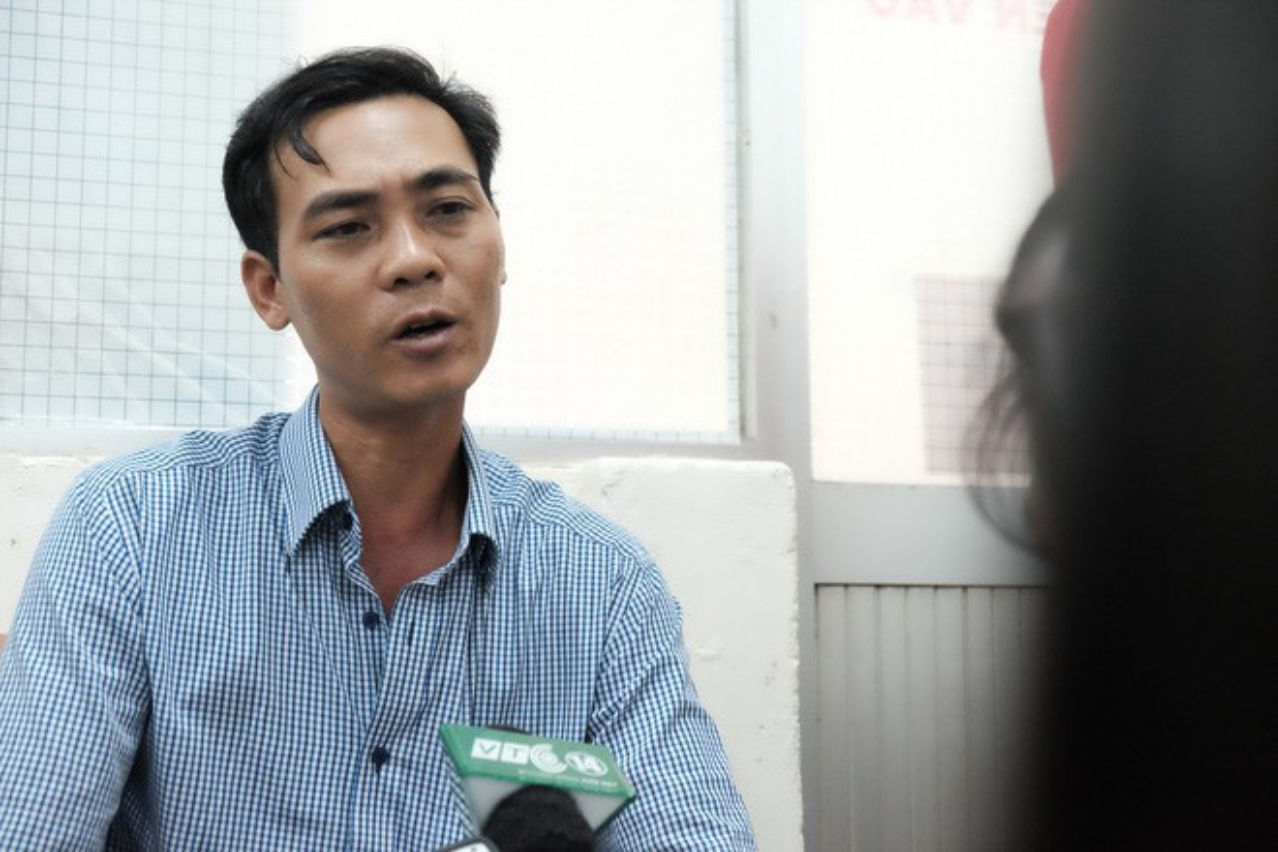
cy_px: 426
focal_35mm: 52
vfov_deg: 26.0
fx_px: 1846
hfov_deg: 38.2
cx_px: 639
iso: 6400
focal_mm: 34.5
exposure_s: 1/85
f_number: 4.3
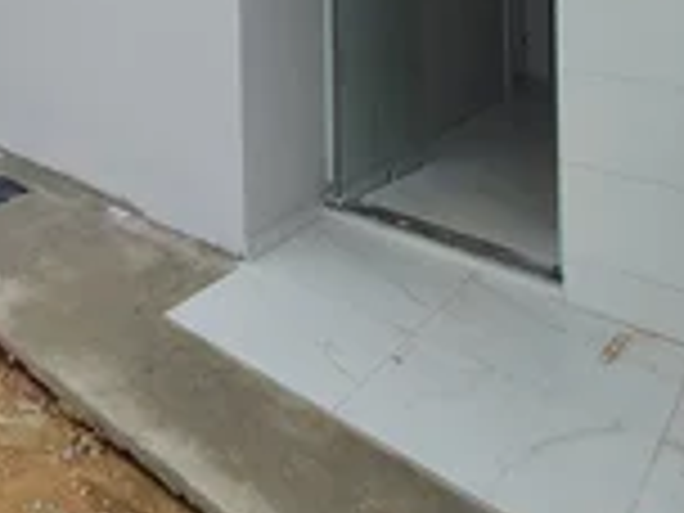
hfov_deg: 42.7
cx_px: -76
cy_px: -74
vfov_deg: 35.5
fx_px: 652
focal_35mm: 33
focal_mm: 1.74
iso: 50
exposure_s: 1/431
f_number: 2.2
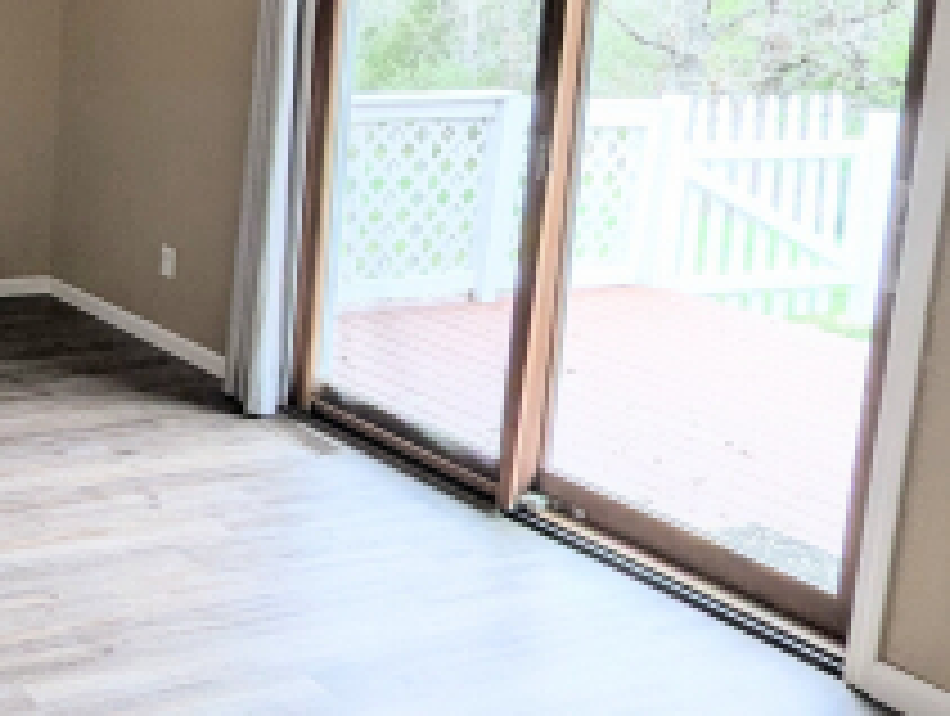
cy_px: 153
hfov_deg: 35.9
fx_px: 1127
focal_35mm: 41
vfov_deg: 34.3
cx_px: -185
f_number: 2.2
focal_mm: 1.95
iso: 85
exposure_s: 1/194
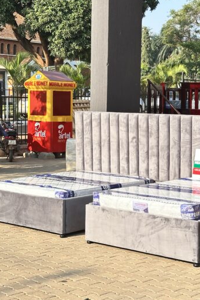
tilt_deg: -4.1
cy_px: 132
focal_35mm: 77
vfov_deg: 26.3
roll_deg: -1.8
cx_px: 142
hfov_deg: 17.6
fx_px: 642
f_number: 1.78
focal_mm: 6.86
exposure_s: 1/1041
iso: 64
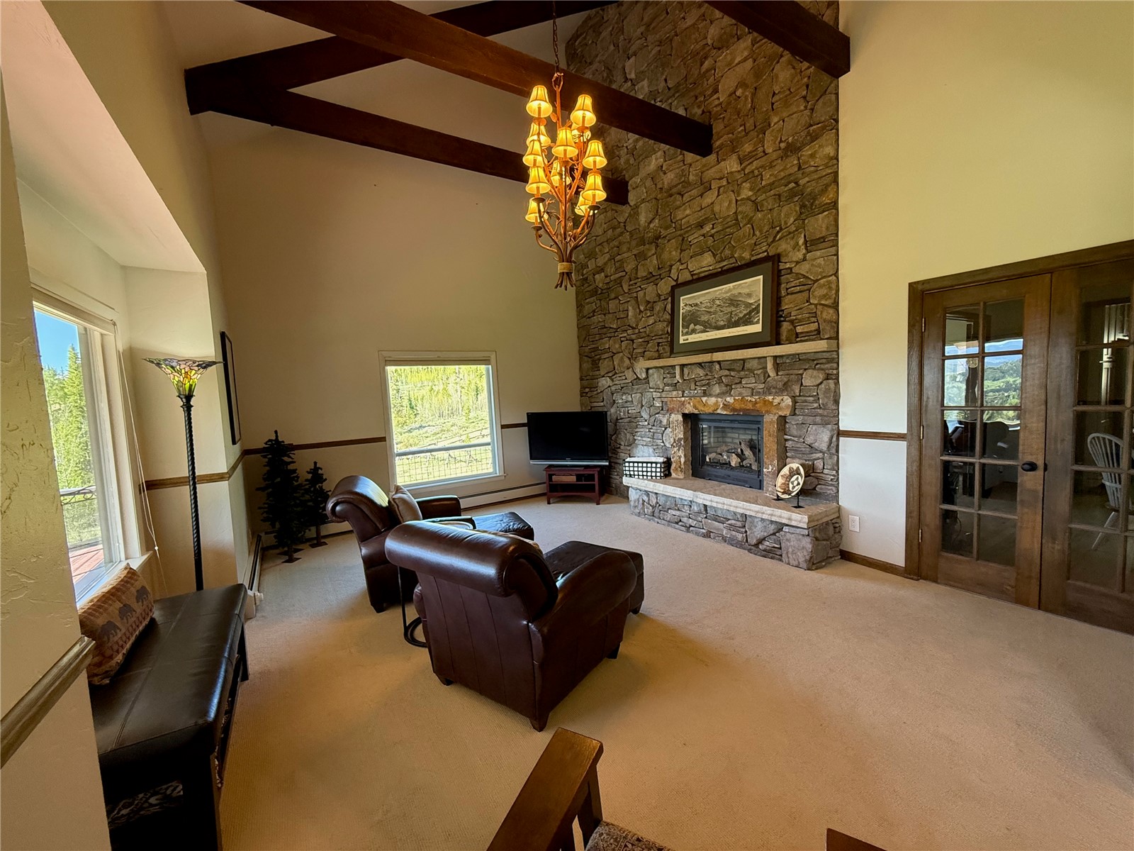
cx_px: 567
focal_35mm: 14
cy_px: 426
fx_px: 459
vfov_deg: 85.7
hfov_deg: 102.1
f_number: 2.2
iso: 400
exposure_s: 1/120
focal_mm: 2.22
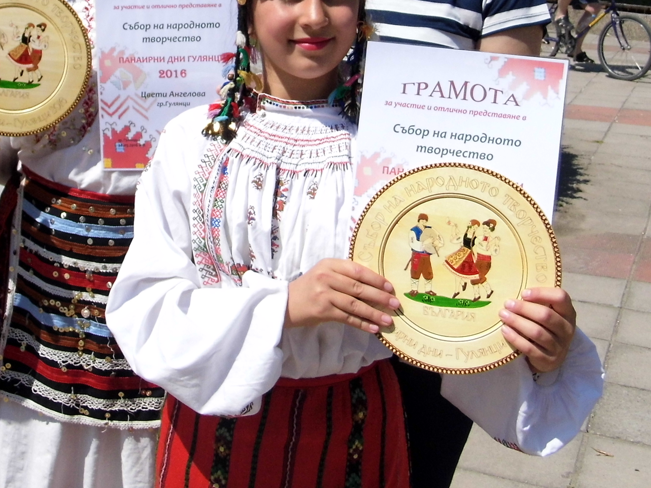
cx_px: 192
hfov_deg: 32.3
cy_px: 77
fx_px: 1110
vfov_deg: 24.3
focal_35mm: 59
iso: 100
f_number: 9.2
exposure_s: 1/320
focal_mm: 5.2
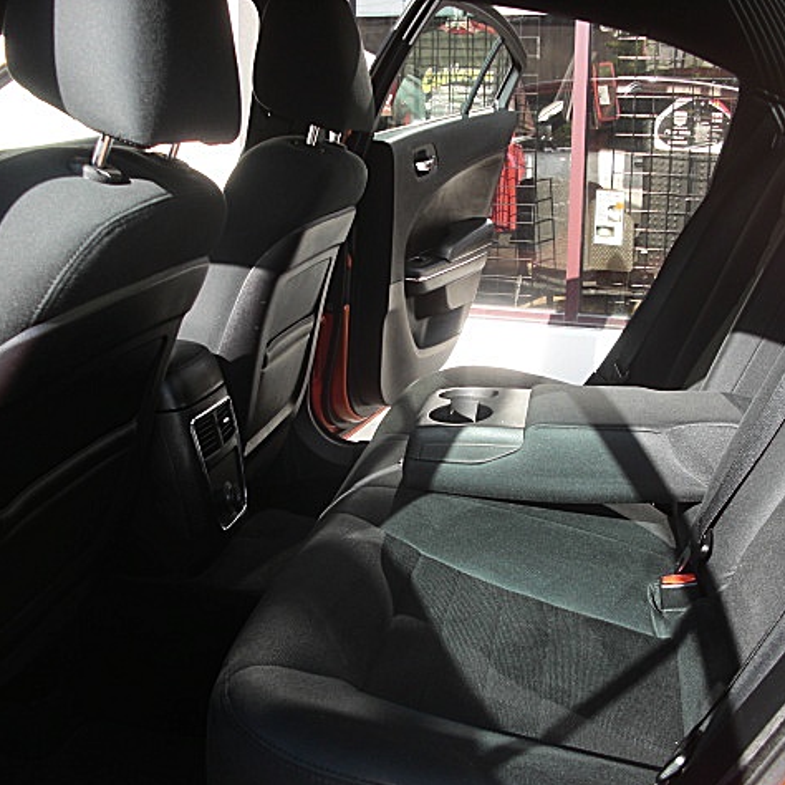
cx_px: 419
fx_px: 1103
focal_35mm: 43
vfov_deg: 39.2
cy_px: 394
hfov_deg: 39.1
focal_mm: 6.3
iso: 50
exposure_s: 1/160
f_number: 2.8
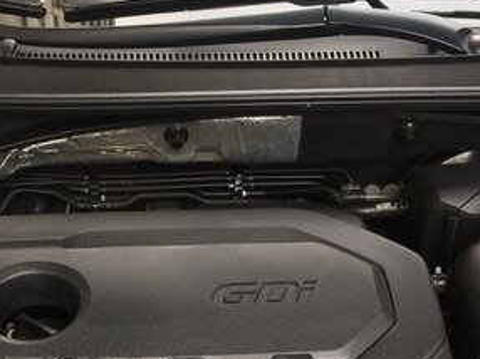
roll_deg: -1.9
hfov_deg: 28.9
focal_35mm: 67
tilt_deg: -44.6
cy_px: 382
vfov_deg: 21.0
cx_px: 176
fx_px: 928
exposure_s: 1/50
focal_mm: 4.15
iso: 50
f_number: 2.2
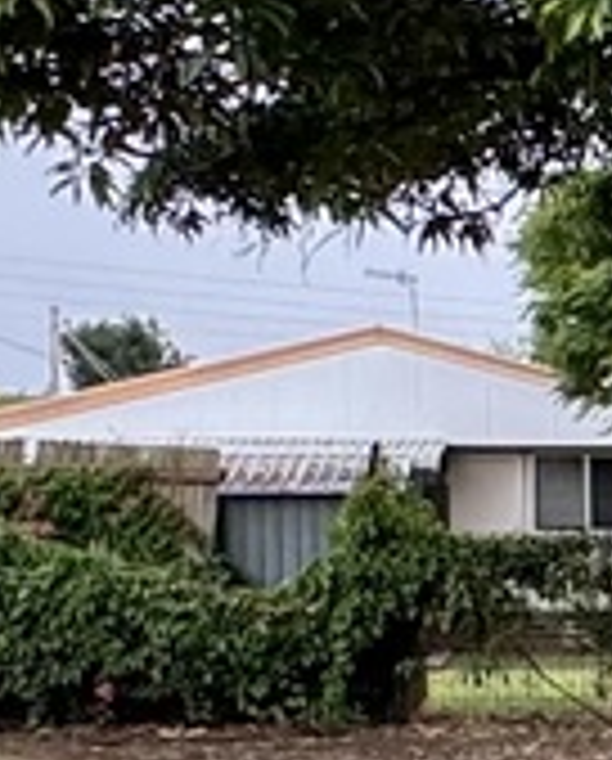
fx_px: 2730
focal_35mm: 121
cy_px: 591
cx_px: 1678
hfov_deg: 10.2
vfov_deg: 15.8
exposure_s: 1/99
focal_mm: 2.22
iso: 80
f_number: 2.2
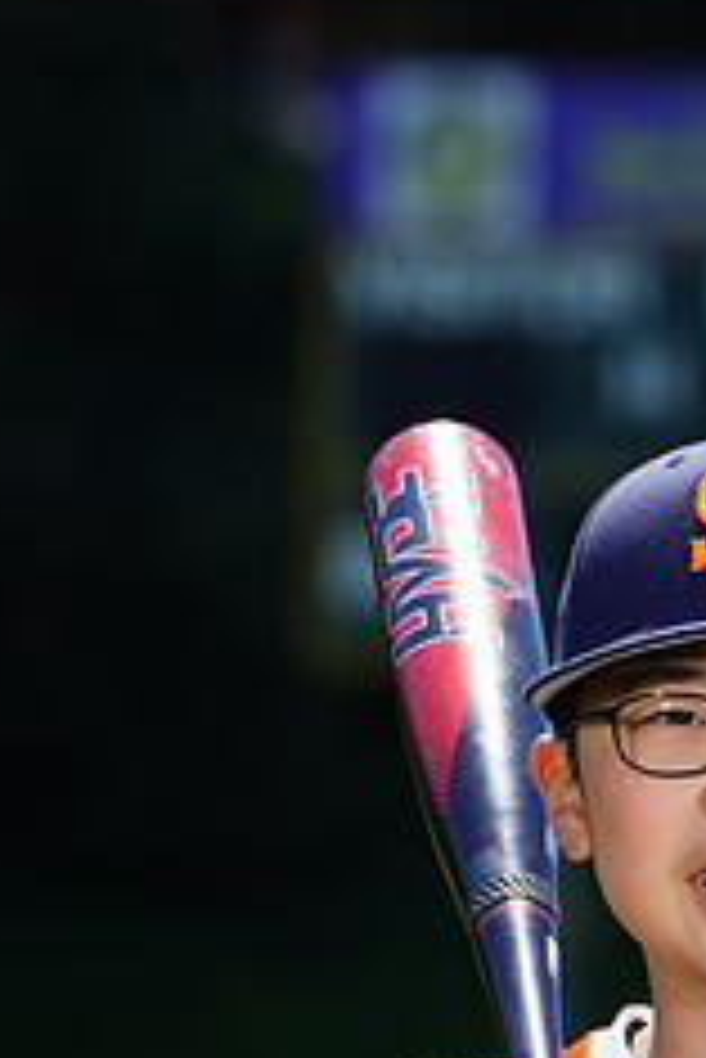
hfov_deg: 2.3
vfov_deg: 3.4
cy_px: 1238
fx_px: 17711
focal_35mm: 603
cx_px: 726
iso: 100
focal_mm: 244
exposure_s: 1/250
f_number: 8
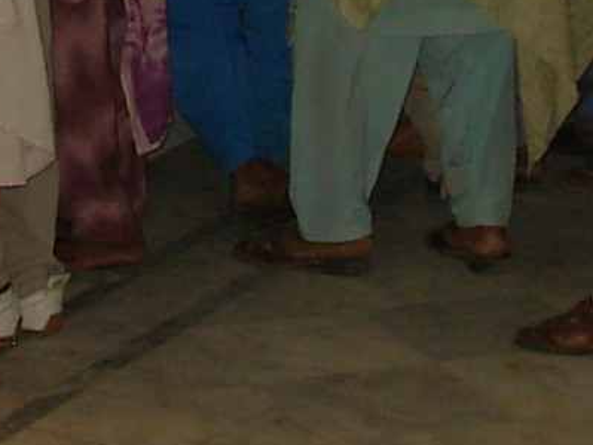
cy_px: -211
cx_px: 143
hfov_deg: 10.1
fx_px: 3340
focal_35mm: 195
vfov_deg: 7.5
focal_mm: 6.3
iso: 53
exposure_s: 1/33.9
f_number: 2.9
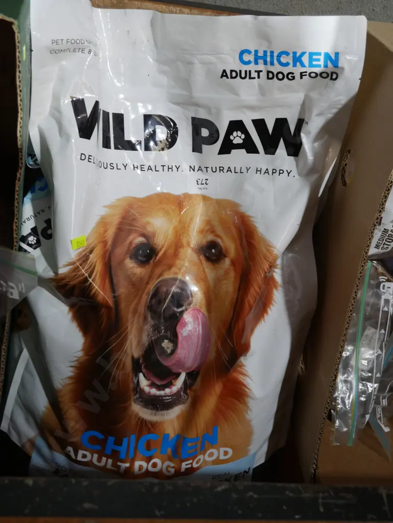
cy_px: 262
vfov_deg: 38.2
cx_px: 196
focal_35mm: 50
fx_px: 756
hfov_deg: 29.1
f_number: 5.3
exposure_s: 1/60
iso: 1250
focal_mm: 25
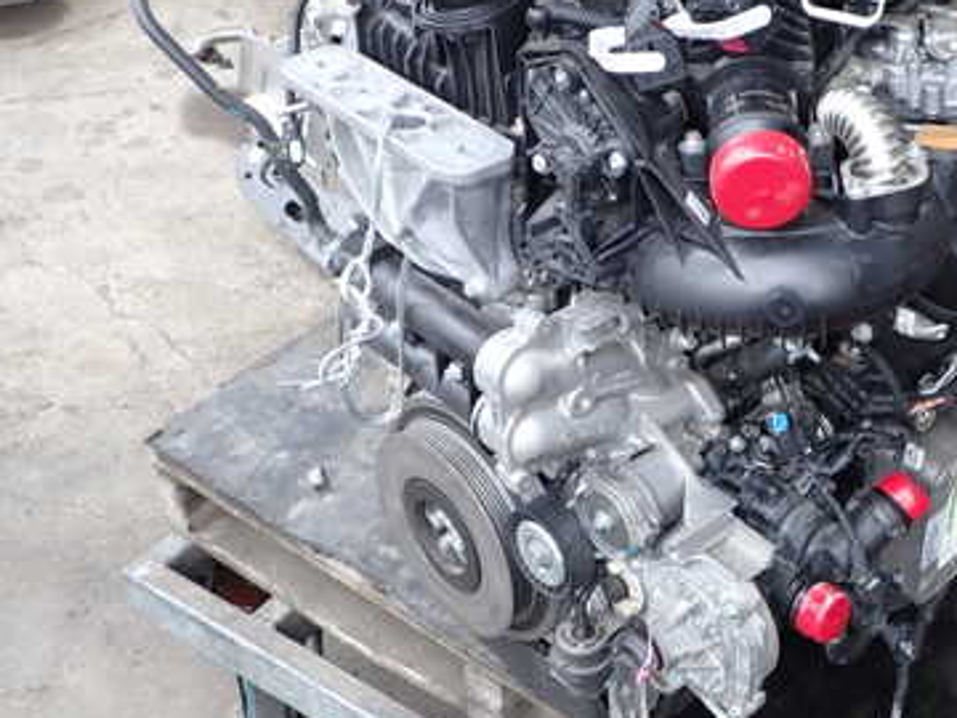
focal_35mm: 50
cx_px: 712
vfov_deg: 28.9
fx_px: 1382
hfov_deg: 37.3
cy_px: 223
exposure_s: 1/125
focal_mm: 5.4
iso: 160
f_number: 2.3
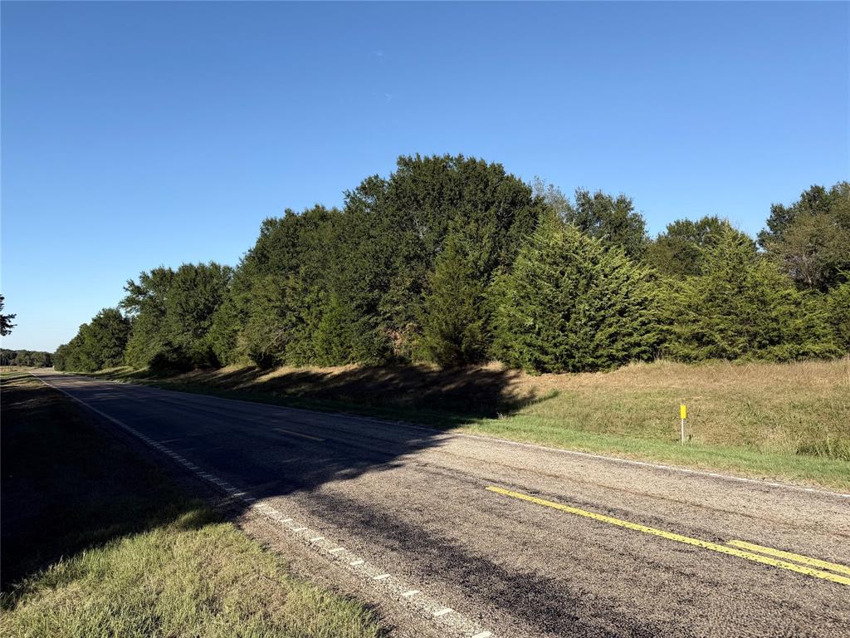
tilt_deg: +2.7
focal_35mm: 24
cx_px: 425
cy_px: 319
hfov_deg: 71.6
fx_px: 589
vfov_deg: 56.8
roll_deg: +0.1
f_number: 1.78
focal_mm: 6.76
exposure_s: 1/3279
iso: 80
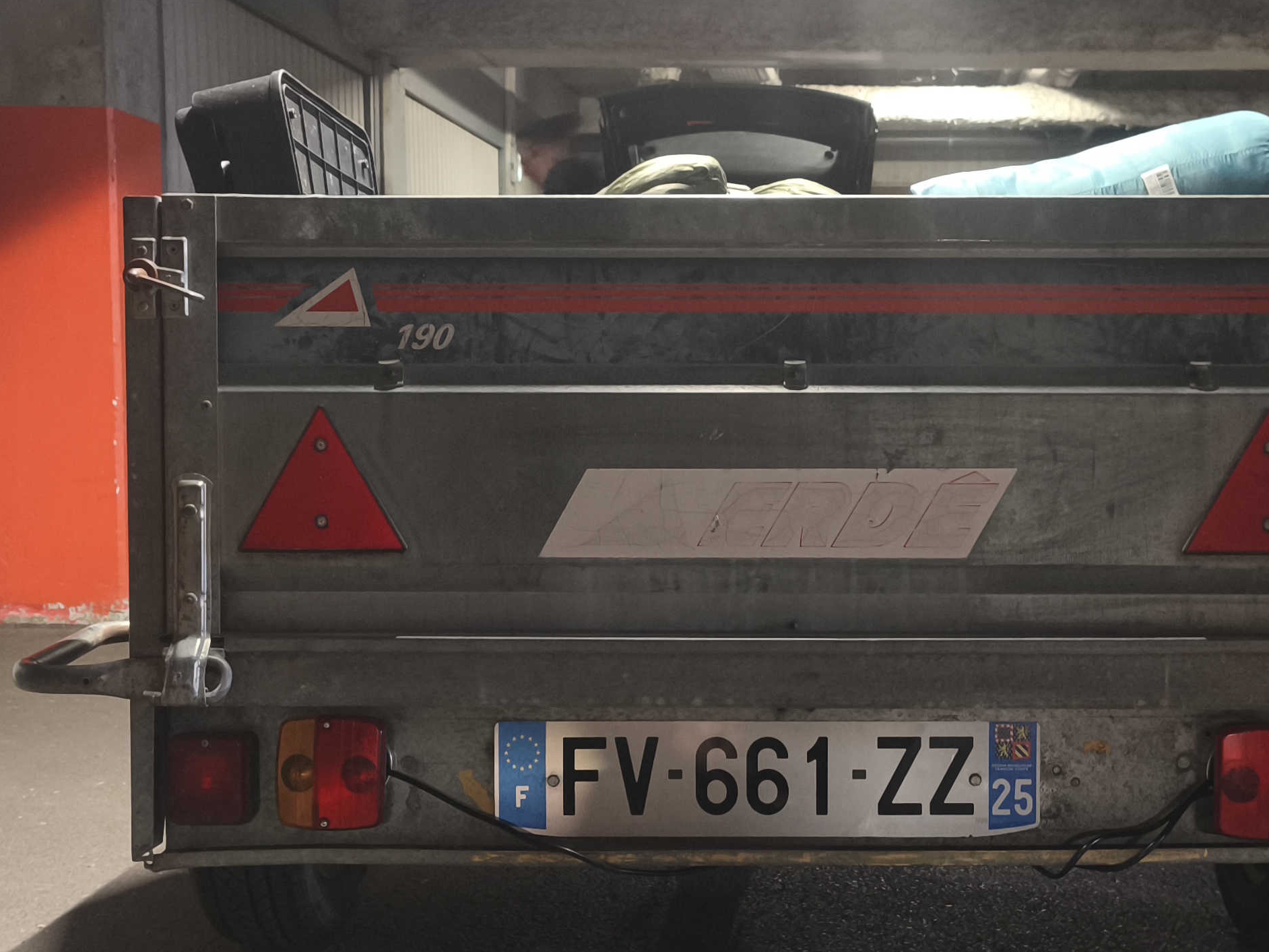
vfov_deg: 29.1
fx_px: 1833
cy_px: 552
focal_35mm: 50
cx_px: 783
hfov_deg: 38.0
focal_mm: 5.35
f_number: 1.7
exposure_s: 1/33.3
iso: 640
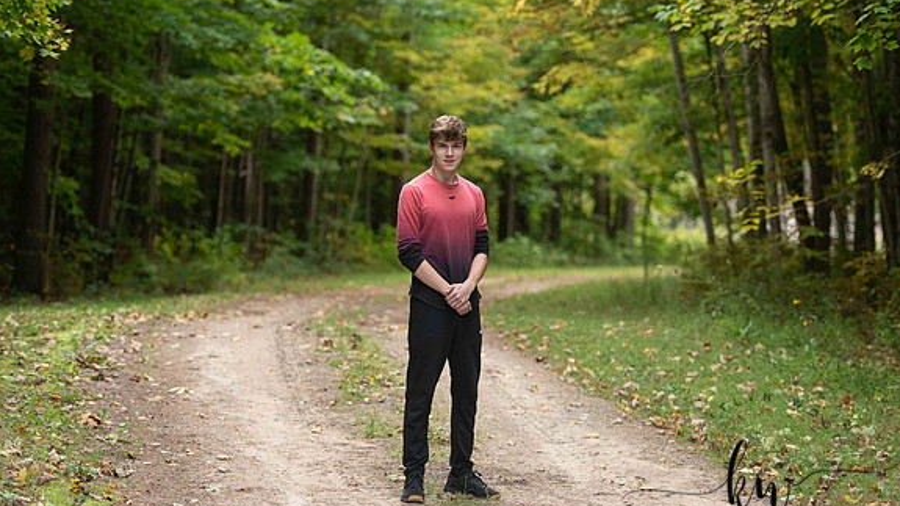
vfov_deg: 10.9
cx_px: 452
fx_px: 2648
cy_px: 278
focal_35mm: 111
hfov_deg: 19.3
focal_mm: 105
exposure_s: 1/320
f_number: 2.8
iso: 500
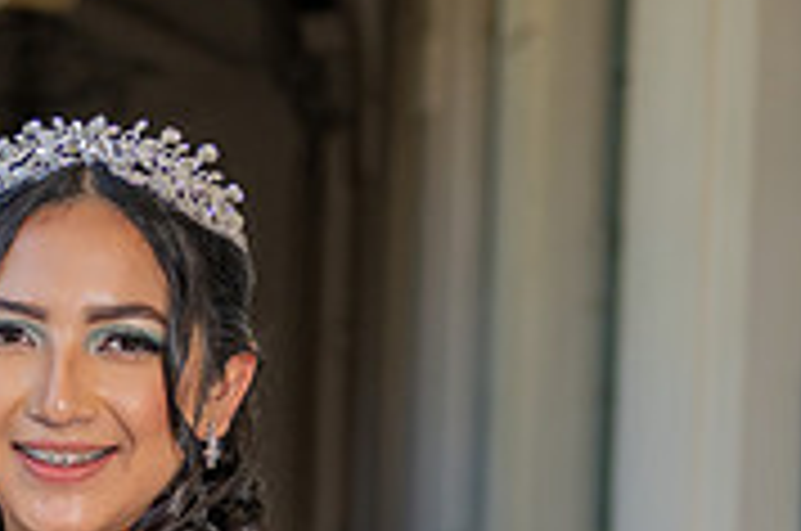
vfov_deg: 7.4
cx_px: -162
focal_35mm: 183
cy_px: 703
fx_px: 4064
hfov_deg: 11.0
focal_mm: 50
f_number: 3.2
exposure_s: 1/200
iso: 200
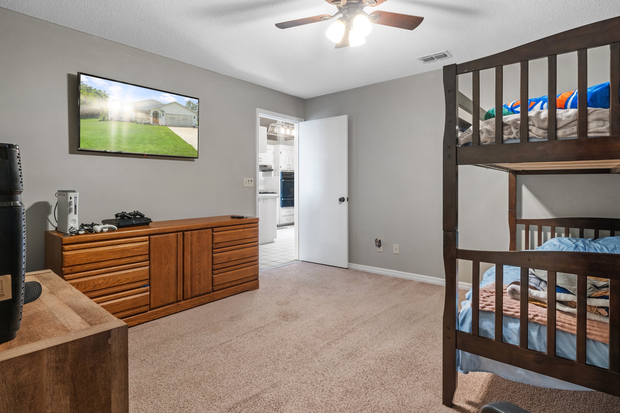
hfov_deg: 90.0
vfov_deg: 67.4
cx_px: 310
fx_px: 310
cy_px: 206
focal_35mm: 18
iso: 320
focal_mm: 12
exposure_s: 10
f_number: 8
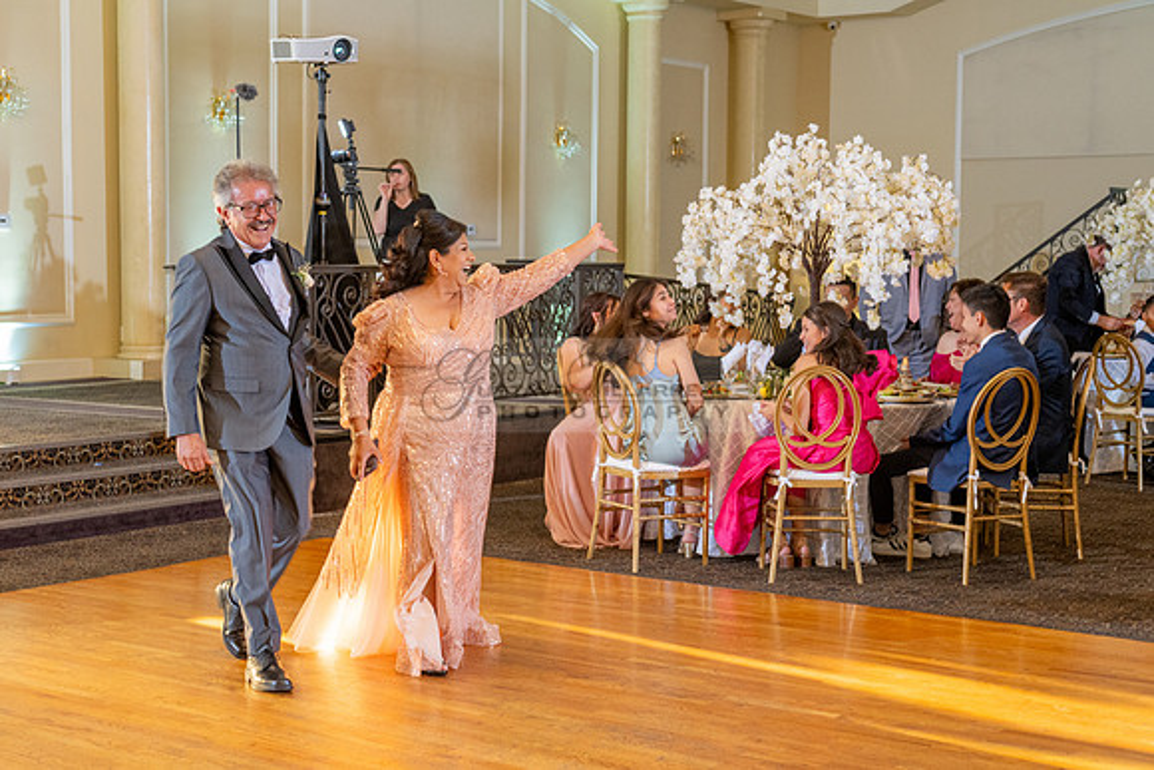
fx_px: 1951
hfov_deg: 32.8
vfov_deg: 22.3
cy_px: 421
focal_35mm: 61
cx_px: 452
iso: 800
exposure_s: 1/80
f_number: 4
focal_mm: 48
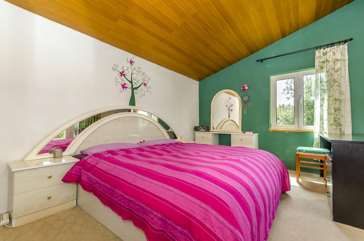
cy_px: 120
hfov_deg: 100.5
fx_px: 151
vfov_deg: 77.1
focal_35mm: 15
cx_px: 182
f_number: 10
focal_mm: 10
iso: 250
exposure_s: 1/100
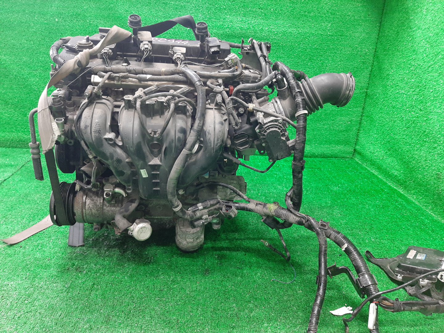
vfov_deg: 53.1
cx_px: 222
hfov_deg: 67.3
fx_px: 333
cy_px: 166
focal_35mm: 26
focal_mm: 3.93
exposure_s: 1/33
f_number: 1.7
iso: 195
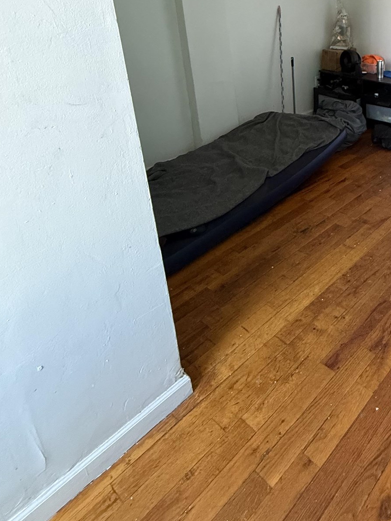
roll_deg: +0.1
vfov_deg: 61.0
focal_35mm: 27
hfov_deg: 45.6
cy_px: 119
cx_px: 364
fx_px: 407
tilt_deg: -17.4
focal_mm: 2.22
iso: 640
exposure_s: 1/60
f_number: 2.2
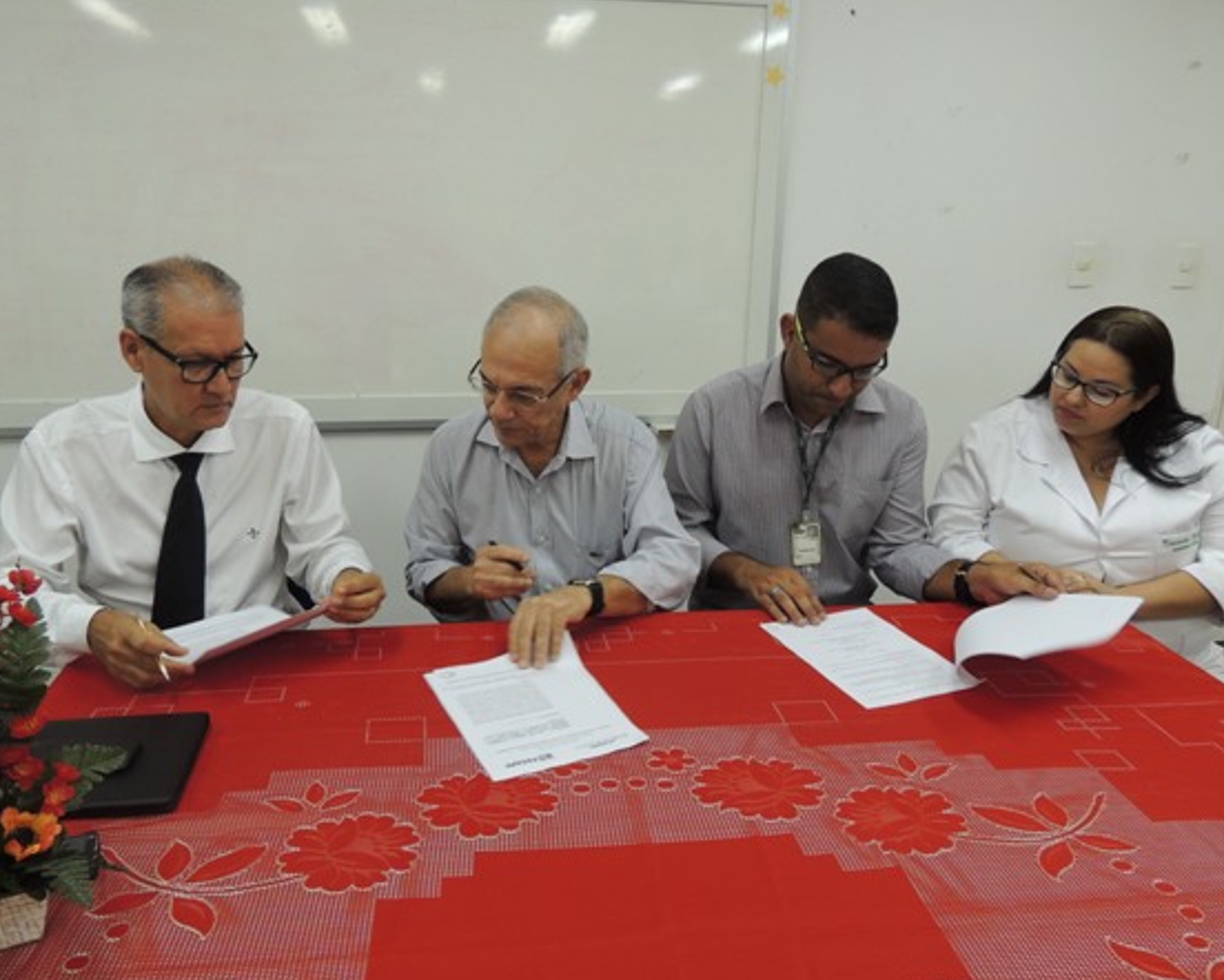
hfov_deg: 66.0
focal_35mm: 26
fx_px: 942
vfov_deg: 55.0
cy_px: 503
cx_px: 595
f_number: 3
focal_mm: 4.3
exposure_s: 1/60
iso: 220
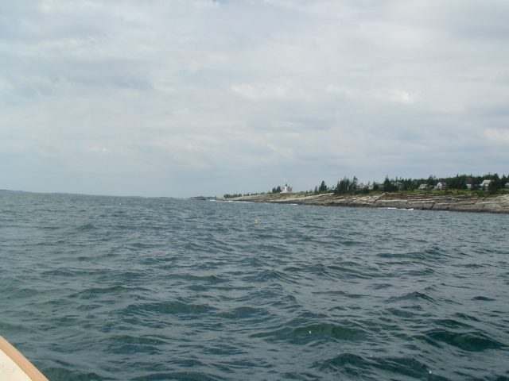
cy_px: 190
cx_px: 254
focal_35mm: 38
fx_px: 559
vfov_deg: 37.7
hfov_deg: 49.0
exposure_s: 1/413
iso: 50
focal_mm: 5.8
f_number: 6.7
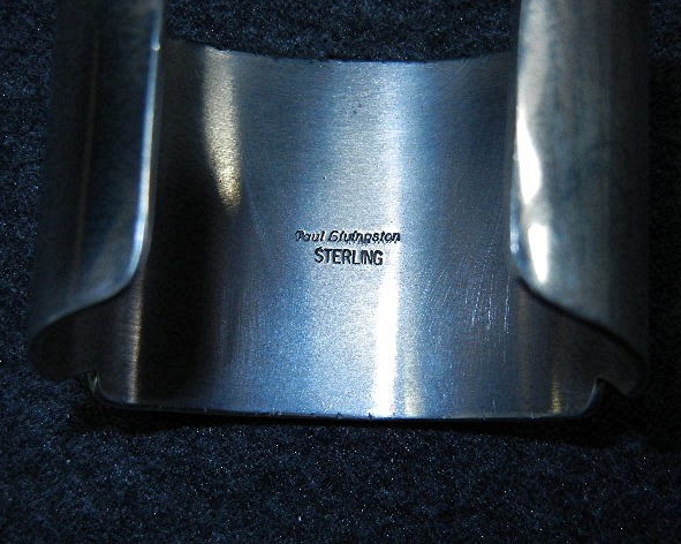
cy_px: 270
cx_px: 351
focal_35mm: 55
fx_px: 1108
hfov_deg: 34.2
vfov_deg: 27.6
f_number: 7.8
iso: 160
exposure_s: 1/30
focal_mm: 9.3
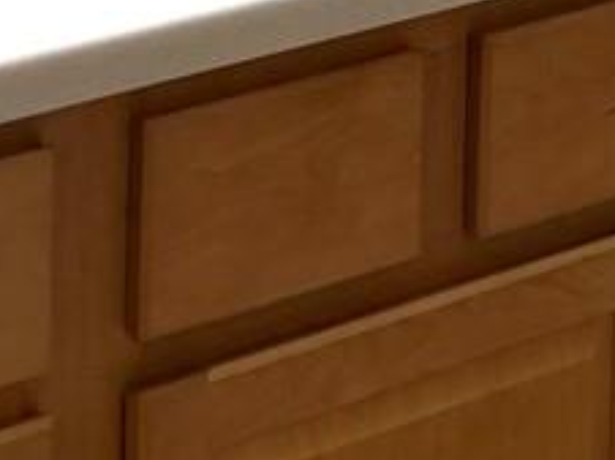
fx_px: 3017
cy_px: -751
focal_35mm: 170
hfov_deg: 11.5
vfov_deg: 7.9
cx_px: 582
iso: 160
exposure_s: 1/213
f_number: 1.78
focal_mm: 6.76
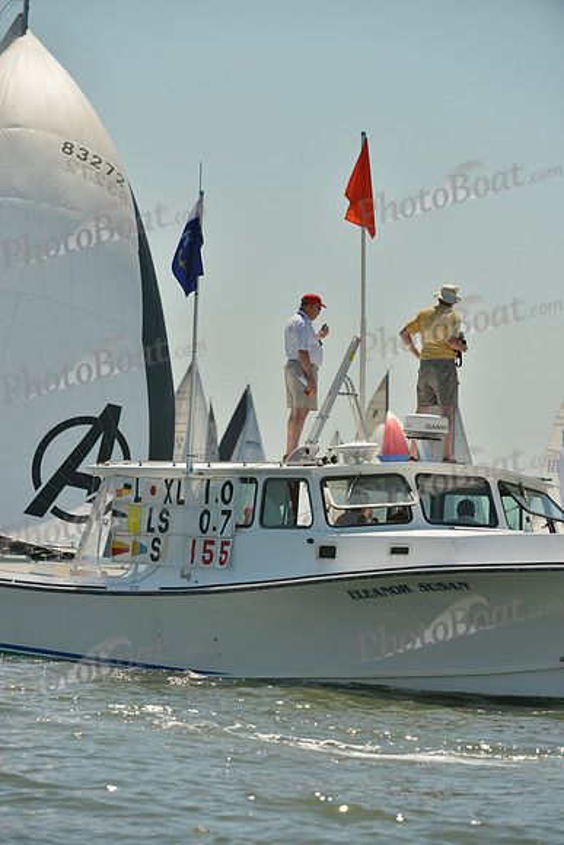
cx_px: 282
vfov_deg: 10.3
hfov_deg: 6.9
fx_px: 4697
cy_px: 422
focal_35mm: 200
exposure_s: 1/1600
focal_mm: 200
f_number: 6.3
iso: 200
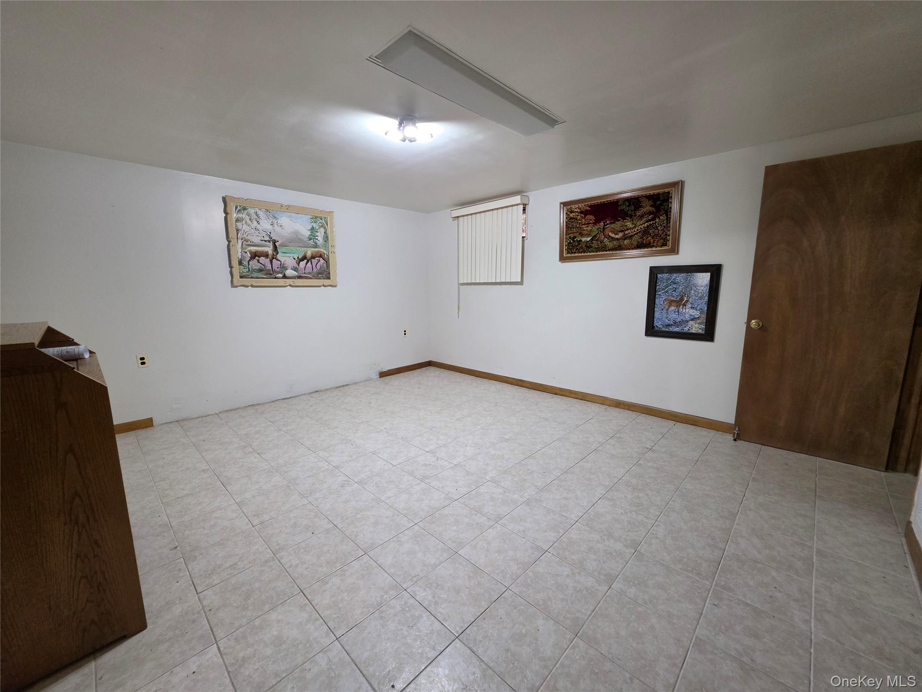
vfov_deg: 89.9
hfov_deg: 106.2
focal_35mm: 13
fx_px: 346
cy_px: 346
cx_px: 461
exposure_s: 1/120
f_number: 1.9
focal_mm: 2.2
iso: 320
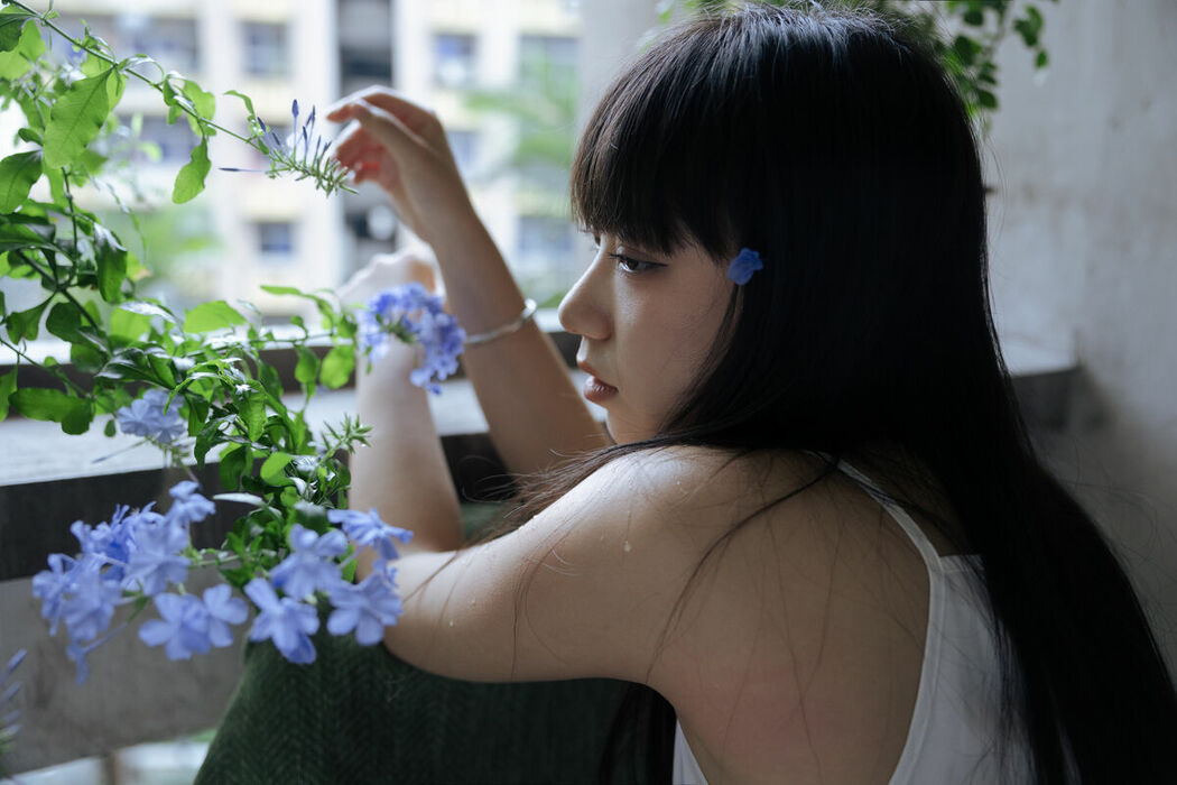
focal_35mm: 32
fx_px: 1046
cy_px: 392
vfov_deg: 41.1
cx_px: 588
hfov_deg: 58.7
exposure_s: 1/800
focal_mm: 32
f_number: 2.8
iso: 800
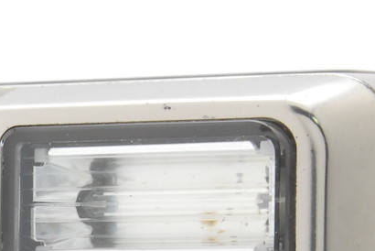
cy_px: 488
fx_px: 3356
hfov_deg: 6.3
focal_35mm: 322
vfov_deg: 4.2
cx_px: -188
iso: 400
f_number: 18
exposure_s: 1/100
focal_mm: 55
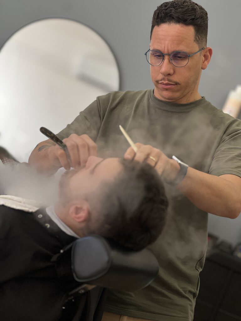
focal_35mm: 77
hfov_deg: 19.1
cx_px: 120
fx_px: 715
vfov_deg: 25.3
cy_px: 160
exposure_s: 1/121
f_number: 2.8
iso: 100
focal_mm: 9
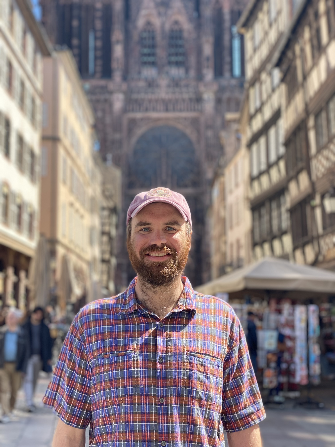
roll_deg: +0.5
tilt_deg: +8.3
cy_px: 224
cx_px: 168
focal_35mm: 52
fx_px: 671
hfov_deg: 28.0
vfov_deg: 36.8
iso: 20
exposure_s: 1/369
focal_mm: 6
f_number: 2
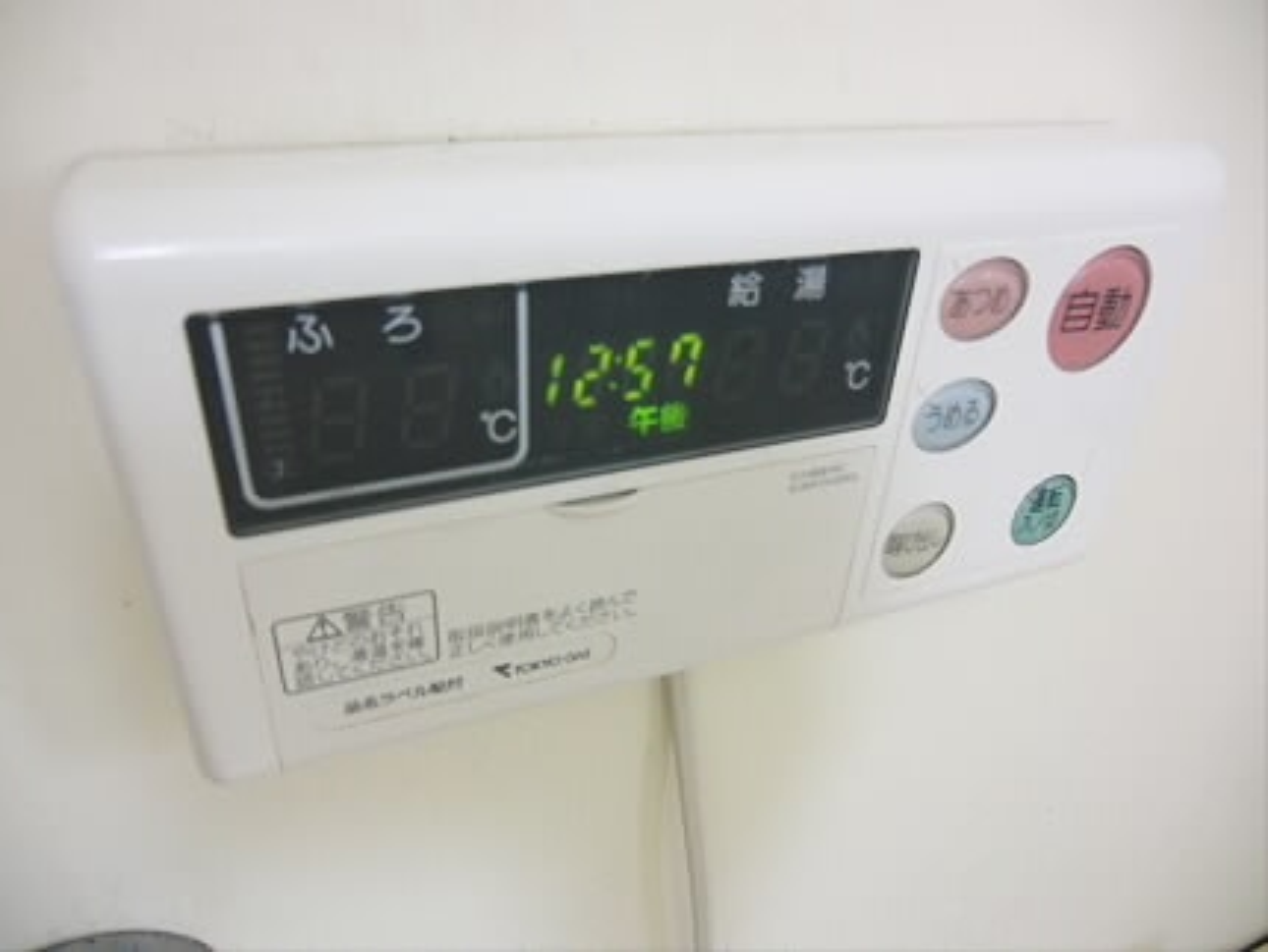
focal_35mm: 24
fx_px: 880
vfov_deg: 56.9
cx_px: 634
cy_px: 476
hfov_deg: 71.6
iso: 800
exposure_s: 1/20
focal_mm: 4.3
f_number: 3.2
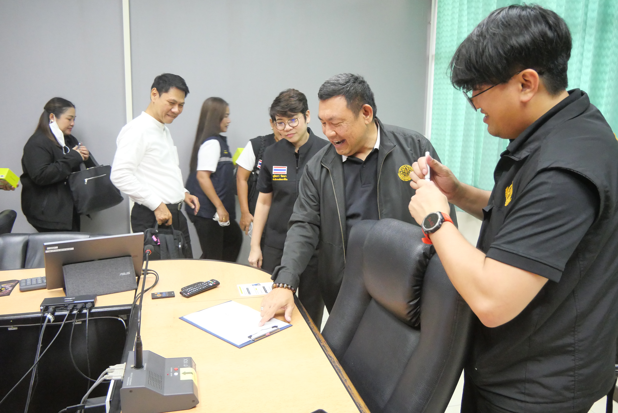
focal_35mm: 29
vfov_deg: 45.0
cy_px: 206
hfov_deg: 63.6
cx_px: 309
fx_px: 498
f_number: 3.6
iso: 3200
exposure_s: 1/100
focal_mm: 14
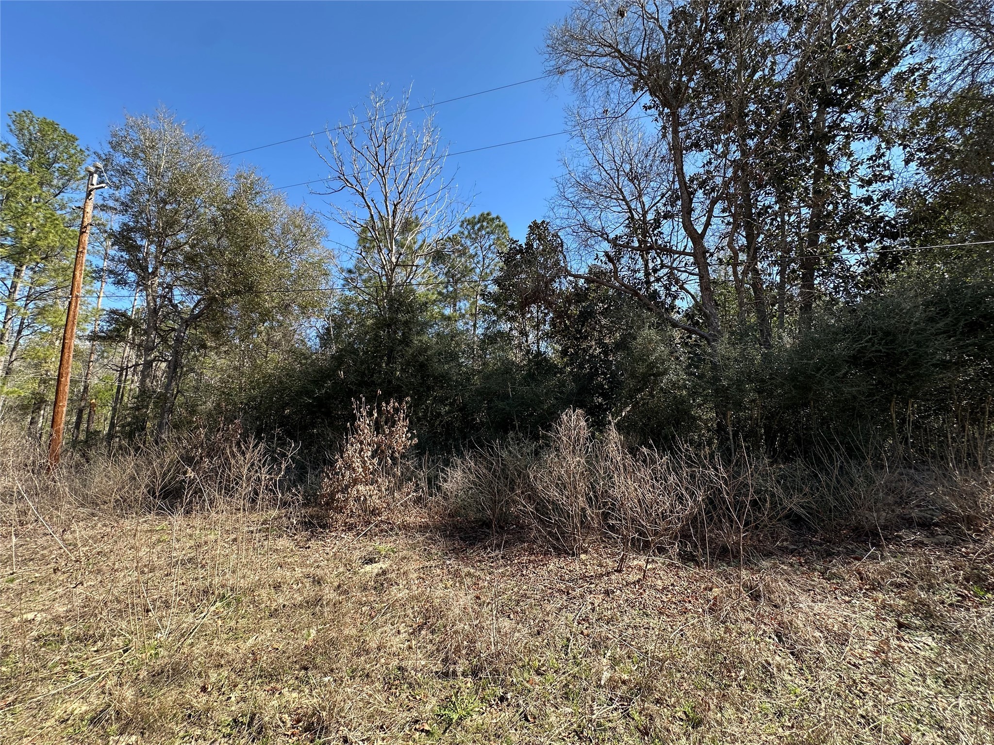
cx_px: 497
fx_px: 402
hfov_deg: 102.1
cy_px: 372
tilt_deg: +9.7
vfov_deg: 85.7
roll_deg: -0.7
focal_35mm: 14
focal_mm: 2.22
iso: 40
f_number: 2.2
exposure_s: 1/348
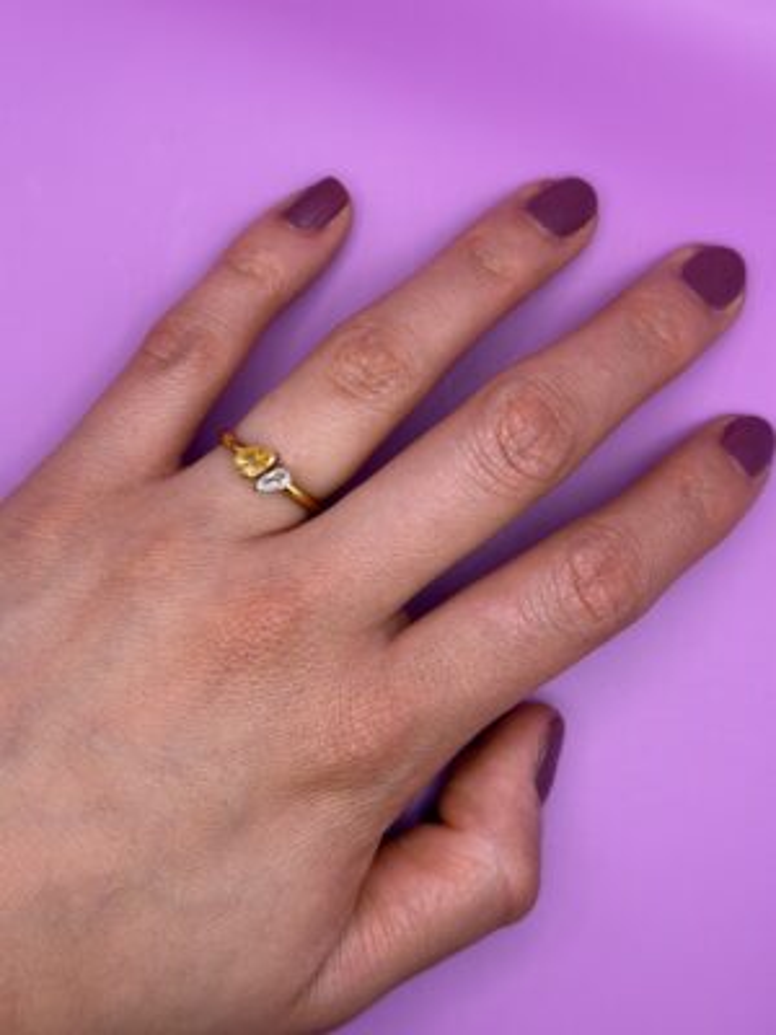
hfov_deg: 30.3
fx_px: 1435
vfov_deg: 39.7
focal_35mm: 48
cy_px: 518
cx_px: 388
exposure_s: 1/186
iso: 64
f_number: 1.78
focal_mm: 6.76
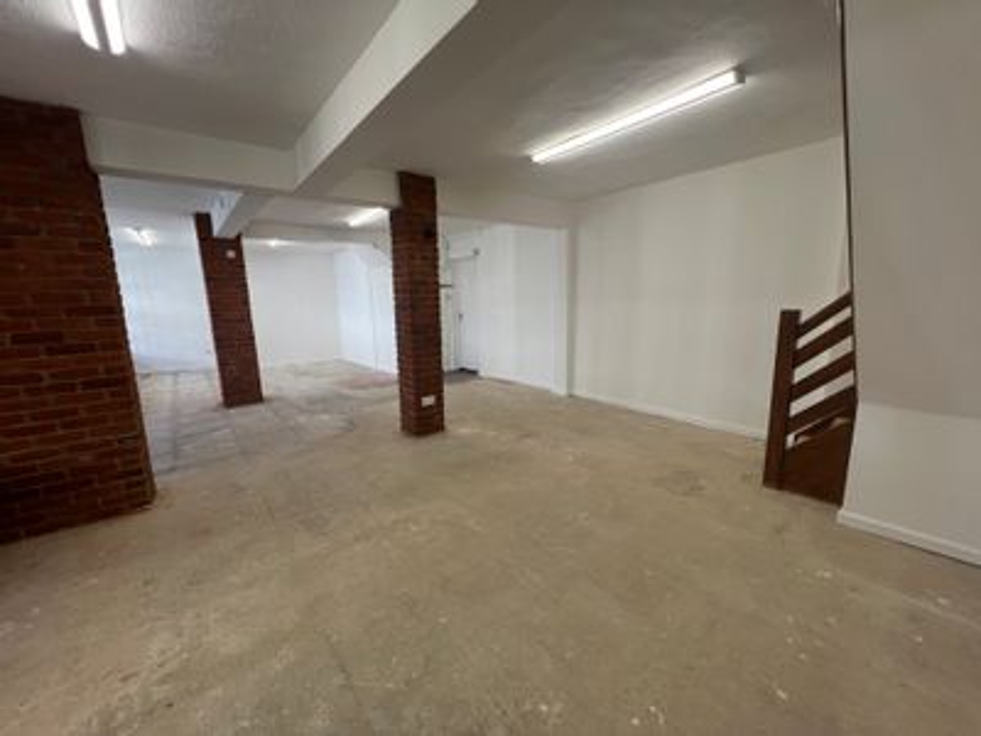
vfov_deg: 89.9
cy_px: 368
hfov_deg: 106.2
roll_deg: +1.9
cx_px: 490
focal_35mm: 13
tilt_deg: -10.7
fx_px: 368
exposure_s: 1/100
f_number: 1.8
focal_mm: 1.57
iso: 40
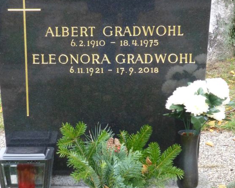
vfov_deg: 14.5
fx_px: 737
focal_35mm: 106
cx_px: 88
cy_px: 63
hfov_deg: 18.1
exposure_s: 1/80
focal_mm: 13.3
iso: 800
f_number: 5
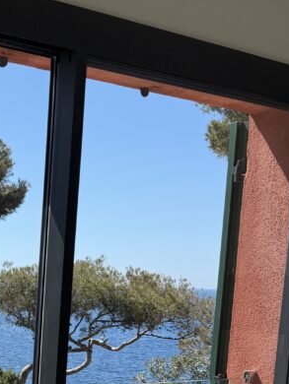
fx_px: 701
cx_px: -54
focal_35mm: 63
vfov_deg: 28.6
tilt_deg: -9.4
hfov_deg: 21.7
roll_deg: -2.7
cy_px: 393
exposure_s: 1/3279
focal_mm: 6.76
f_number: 1.78
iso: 80
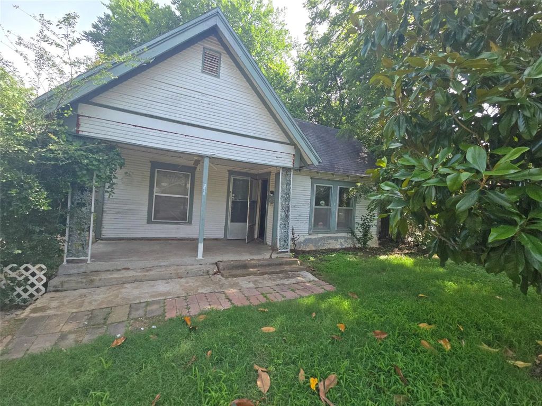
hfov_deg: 106.2
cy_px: 203
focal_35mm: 13
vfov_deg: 89.9
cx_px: 271
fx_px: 204
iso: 50
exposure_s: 1/579
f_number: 2.2
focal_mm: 2.2
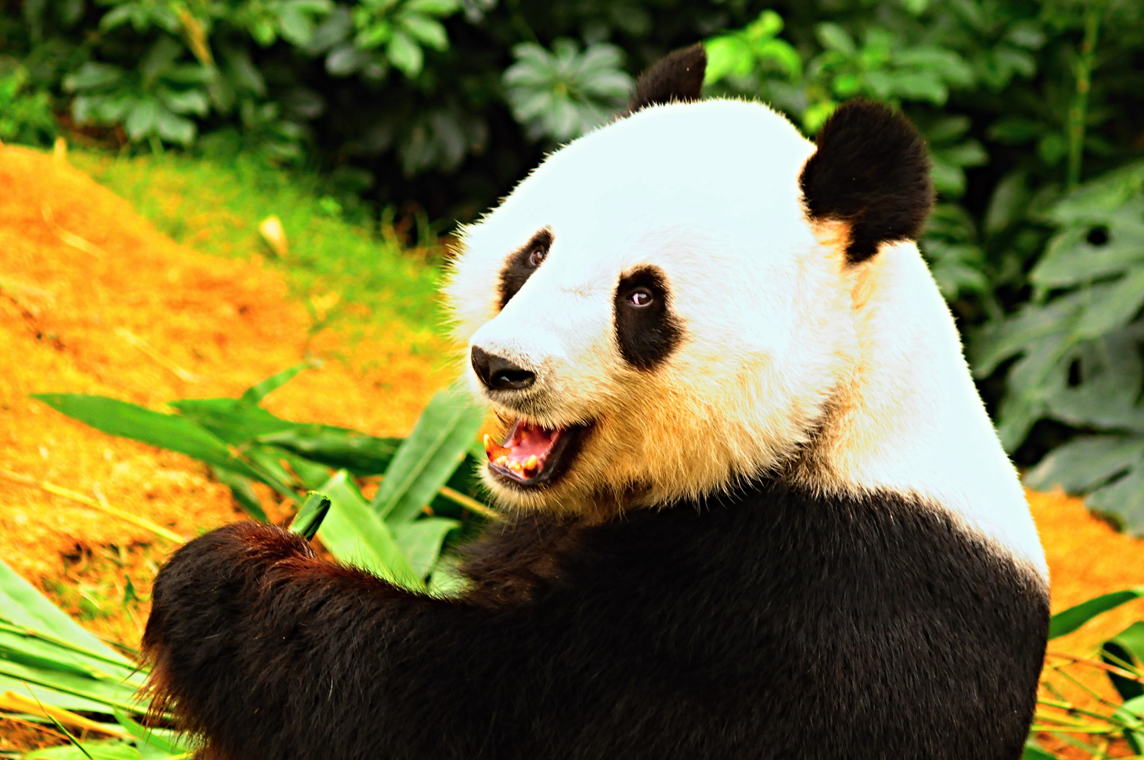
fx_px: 11901
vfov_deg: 3.7
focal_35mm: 375
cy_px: 380
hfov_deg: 5.5
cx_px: 572
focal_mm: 250
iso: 800
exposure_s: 1/125
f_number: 5.6
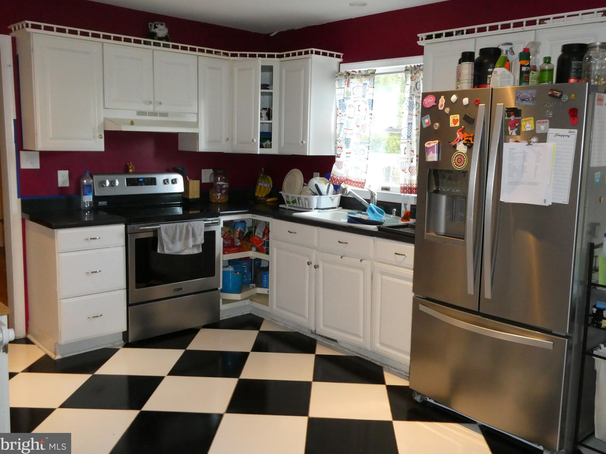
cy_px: 224
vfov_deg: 44.2
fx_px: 560
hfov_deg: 56.8
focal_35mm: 32
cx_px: 308
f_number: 3.5
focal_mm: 5.4
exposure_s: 1/60
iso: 640
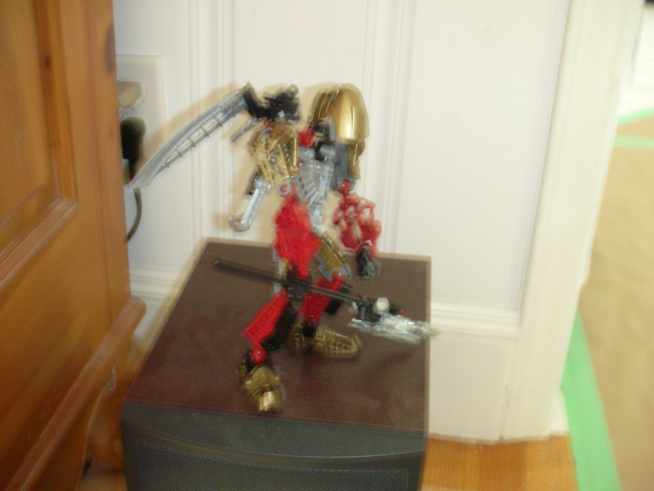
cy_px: 246
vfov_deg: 31.5
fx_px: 869
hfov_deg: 41.2
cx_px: 327
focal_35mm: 46
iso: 200
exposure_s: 1/1.4
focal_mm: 7.7
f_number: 3.5
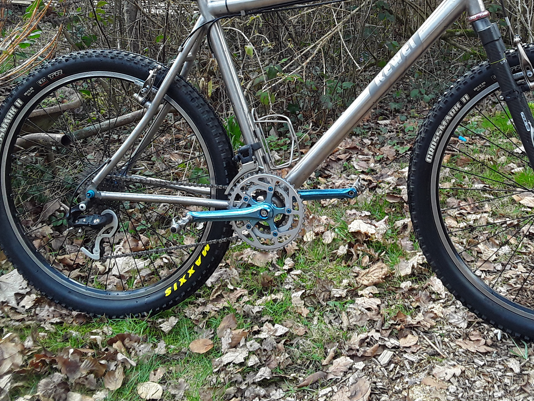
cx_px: 355
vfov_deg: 30.8
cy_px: 81
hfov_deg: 40.7
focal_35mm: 46
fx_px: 710
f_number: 1.9
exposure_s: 1/144
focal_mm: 2.91
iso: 40
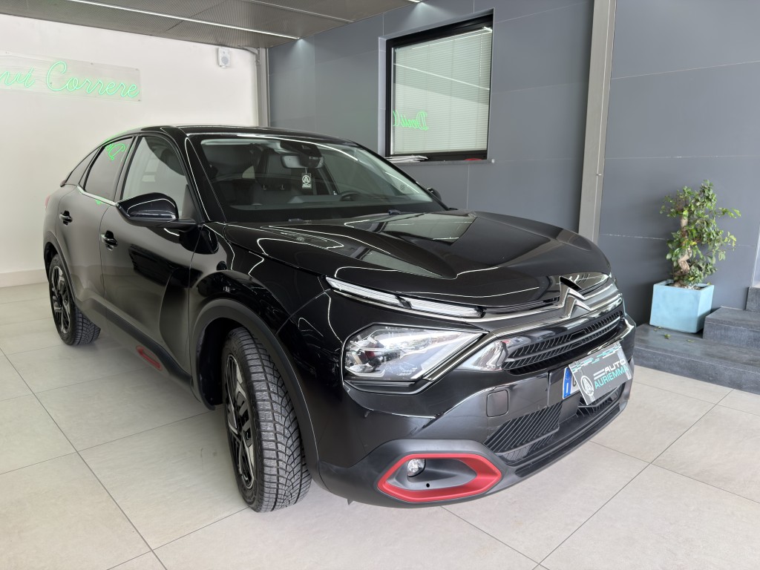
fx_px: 527
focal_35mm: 24
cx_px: 380
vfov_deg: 56.8
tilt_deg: -10.7
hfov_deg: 71.6
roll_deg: +0.7
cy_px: 285
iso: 80
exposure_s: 1/50
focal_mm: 6.76
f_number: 1.78
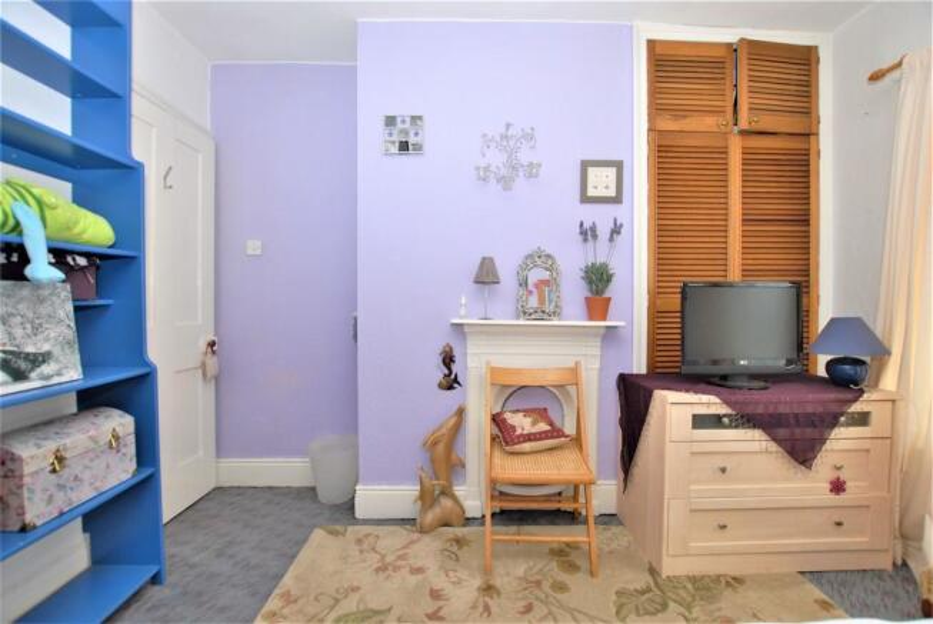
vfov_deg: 77.5
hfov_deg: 100.3
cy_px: 312
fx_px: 389
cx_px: 466
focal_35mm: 15
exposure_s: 1/60
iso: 200
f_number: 5
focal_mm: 10
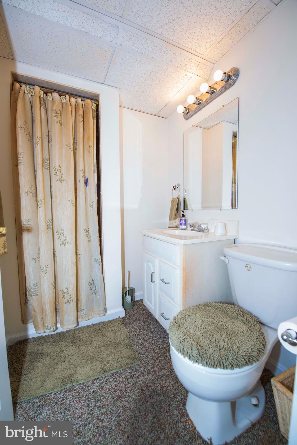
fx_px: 173
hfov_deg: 81.2
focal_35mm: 14
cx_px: 148
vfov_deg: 104.2
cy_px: 222
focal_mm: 14
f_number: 5.6
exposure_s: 1/250
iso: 1400
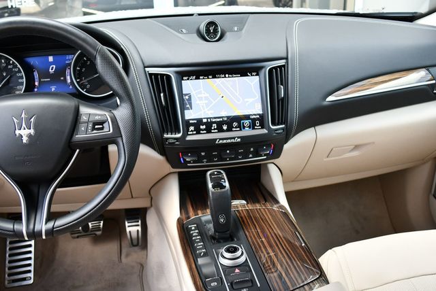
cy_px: 146
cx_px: 218
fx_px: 436
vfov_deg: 36.9
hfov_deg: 53.1
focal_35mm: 36
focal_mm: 18
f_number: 3.5
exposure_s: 1/250
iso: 640
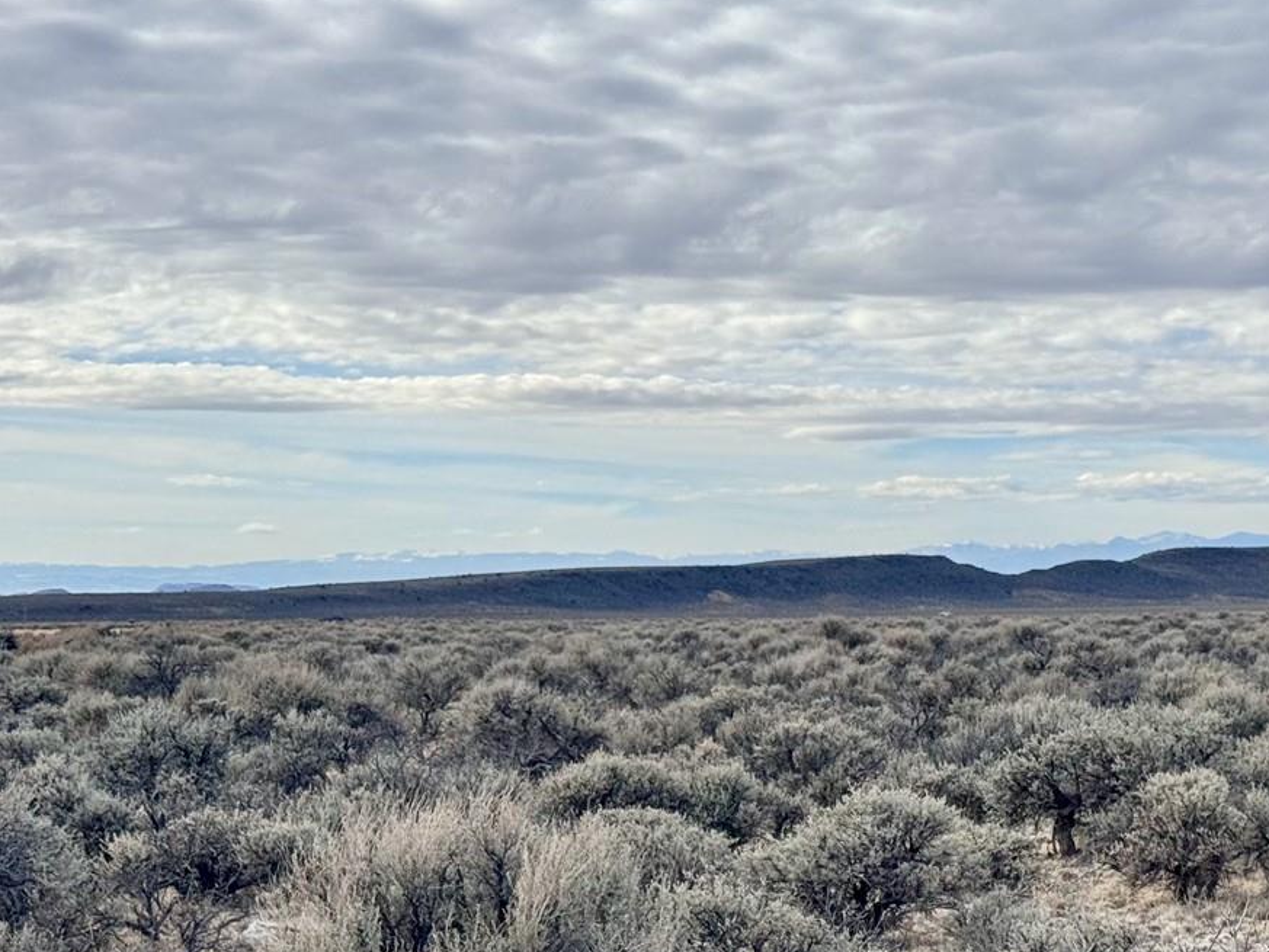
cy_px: 769
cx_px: 975
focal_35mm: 88
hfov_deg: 22.0
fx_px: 3226
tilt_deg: -4.2
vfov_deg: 16.7
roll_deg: +0.7
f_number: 1.78
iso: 64
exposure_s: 1/5376
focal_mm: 6.76
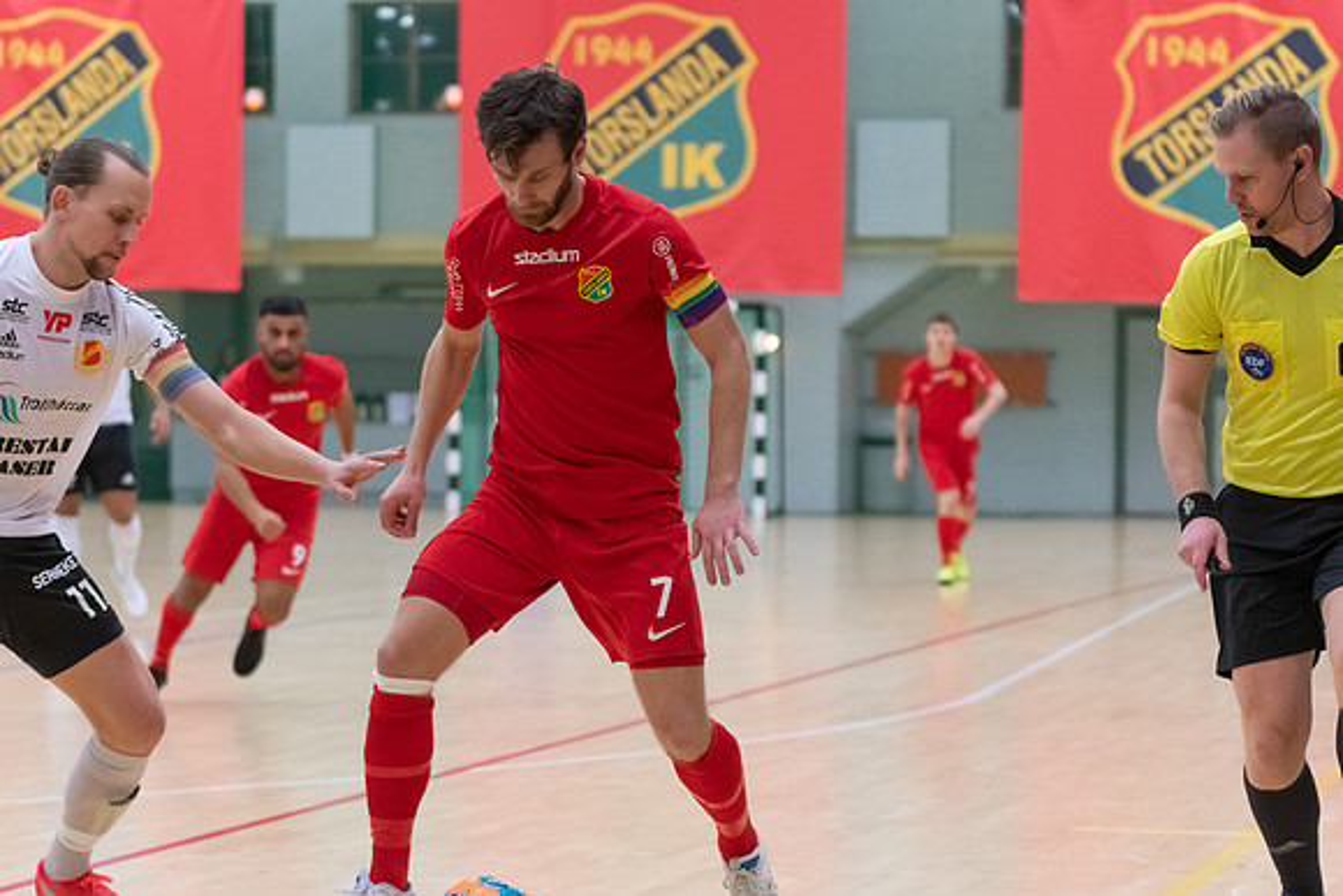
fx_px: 4142
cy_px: 448
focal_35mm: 111
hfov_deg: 18.4
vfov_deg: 12.3
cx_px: 672
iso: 800
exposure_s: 1/800
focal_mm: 70
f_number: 2.8
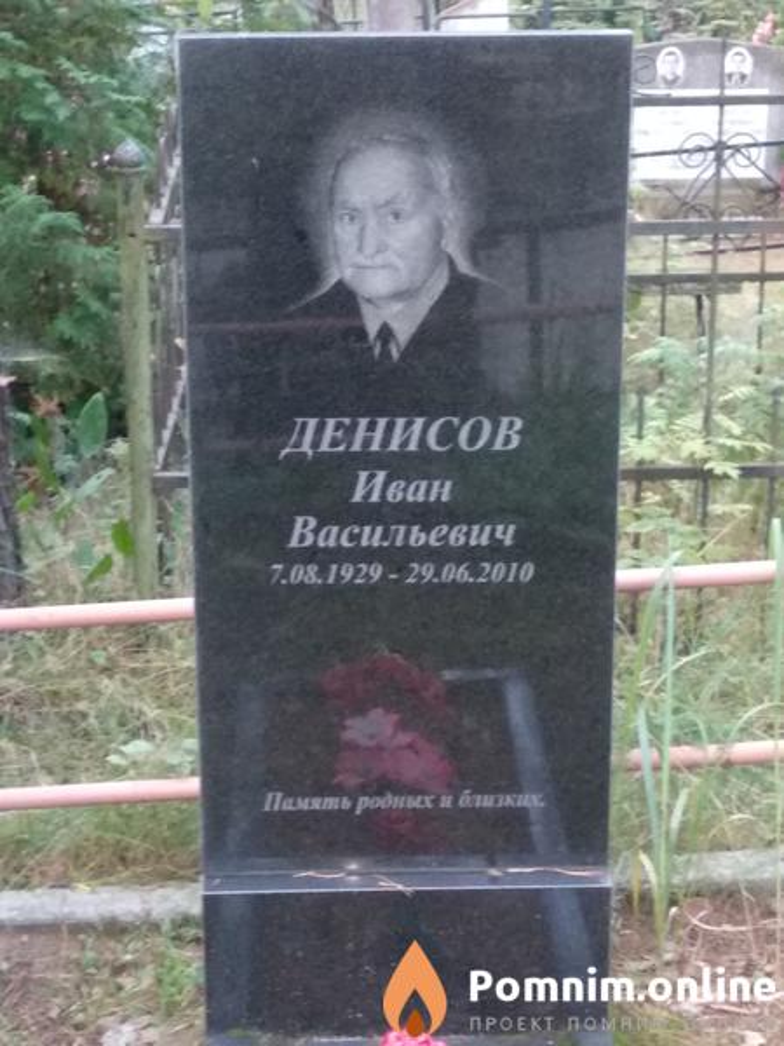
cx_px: 392
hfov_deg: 53.1
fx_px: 785
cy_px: 523
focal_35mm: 26
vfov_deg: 67.3
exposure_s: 1/24
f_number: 2.2
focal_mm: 3.81
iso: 800
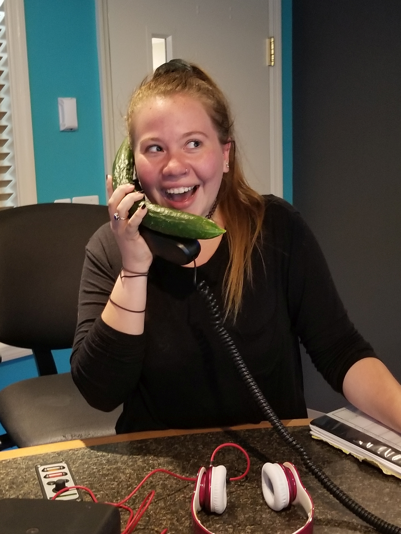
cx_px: 200
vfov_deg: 67.3
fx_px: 402
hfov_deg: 53.1
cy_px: 267
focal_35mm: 26
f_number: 1.7
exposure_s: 1/10
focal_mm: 4.25
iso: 320
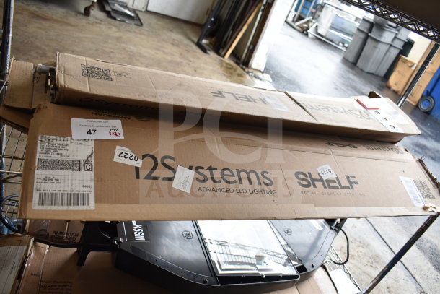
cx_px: 220
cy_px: 147
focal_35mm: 27
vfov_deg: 48.0
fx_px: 330
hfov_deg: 67.4
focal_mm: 18
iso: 200
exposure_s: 1/60
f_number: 3.5
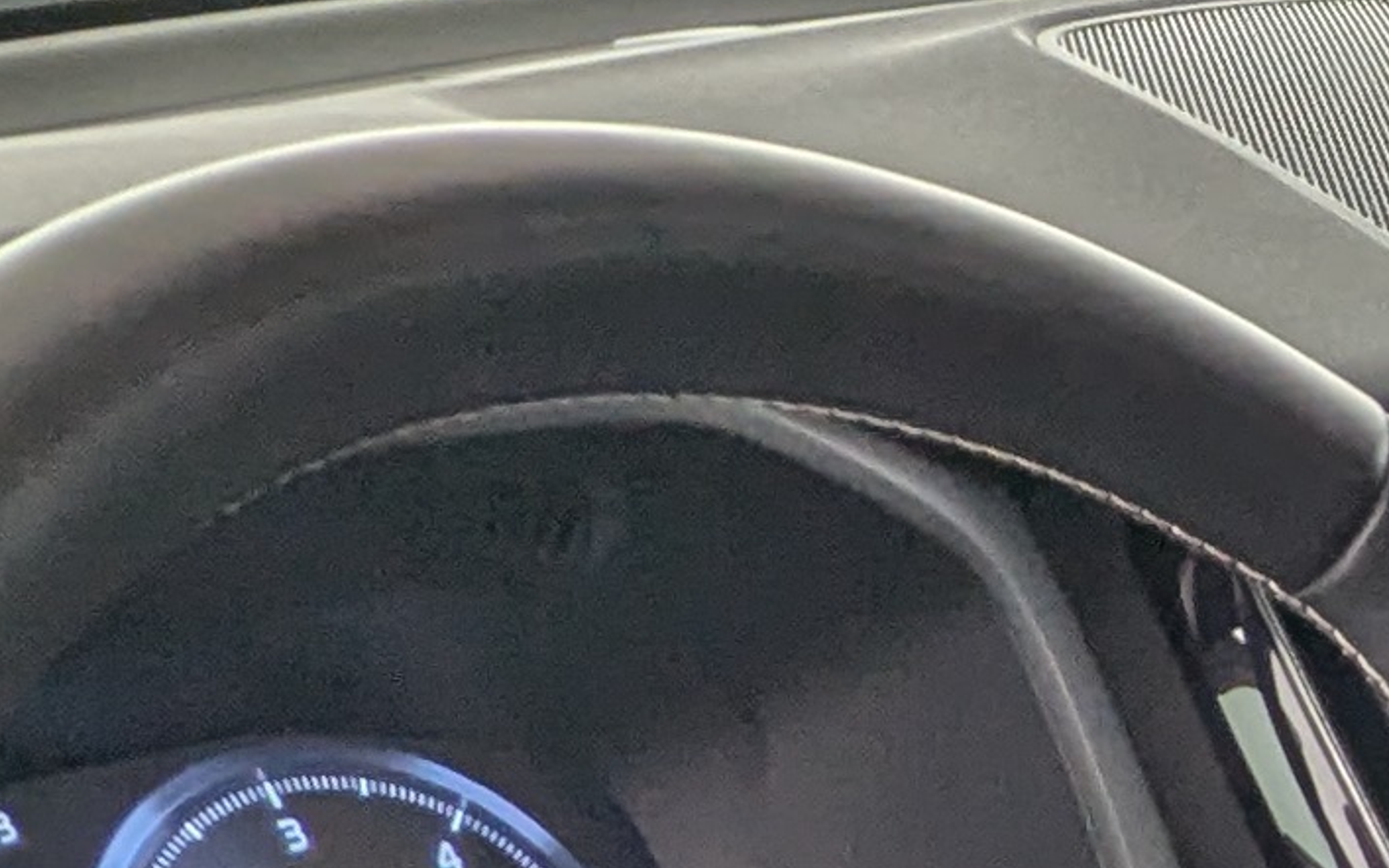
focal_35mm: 98
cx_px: 3171
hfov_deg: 14.9
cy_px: 2266
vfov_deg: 10.8
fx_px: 3710
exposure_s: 1/39
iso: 58
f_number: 2.2
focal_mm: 2.35
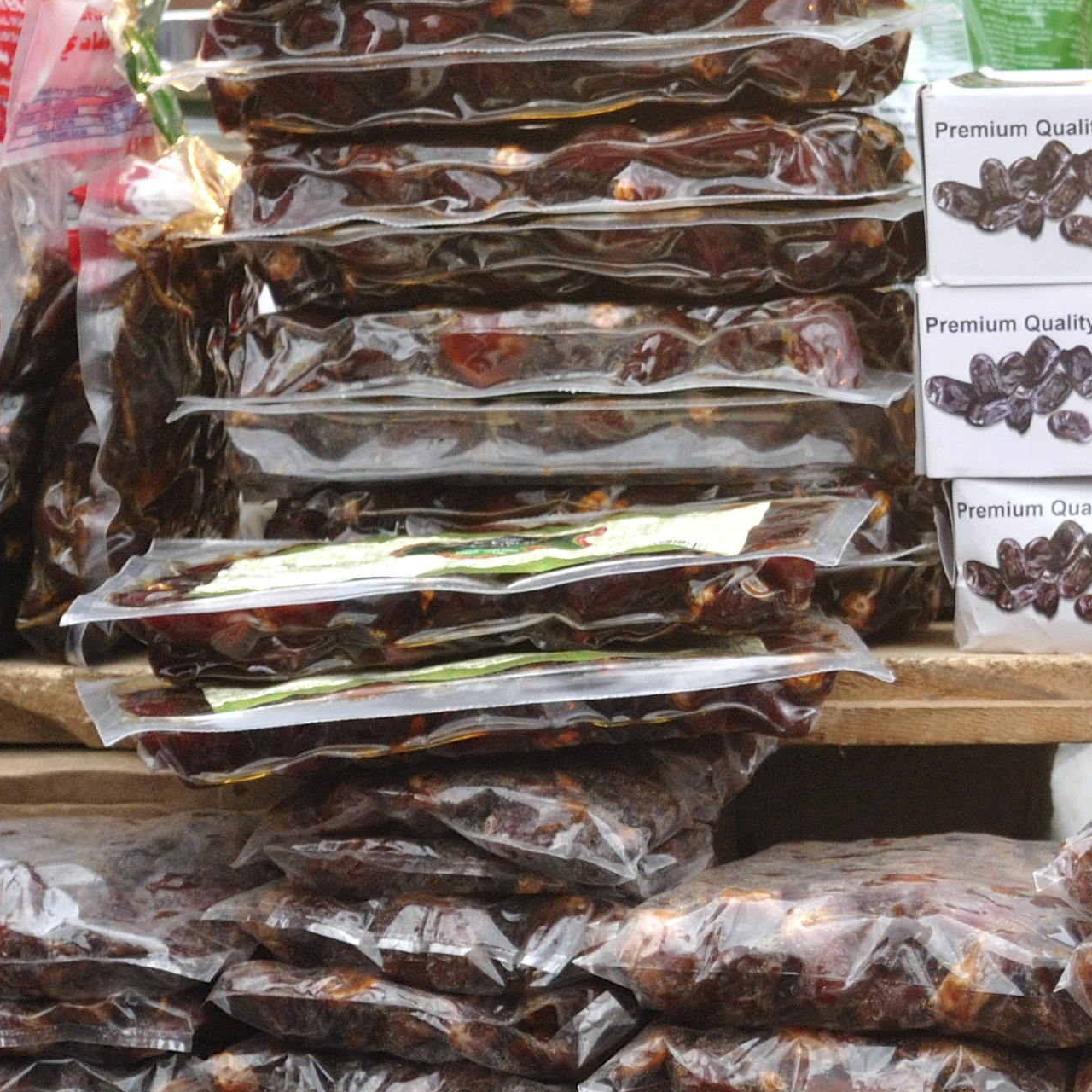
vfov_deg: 8.2
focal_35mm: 212
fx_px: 7577
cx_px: 1524
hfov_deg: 8.1
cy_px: 490
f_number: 5.6
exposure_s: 1/30
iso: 400
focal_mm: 55
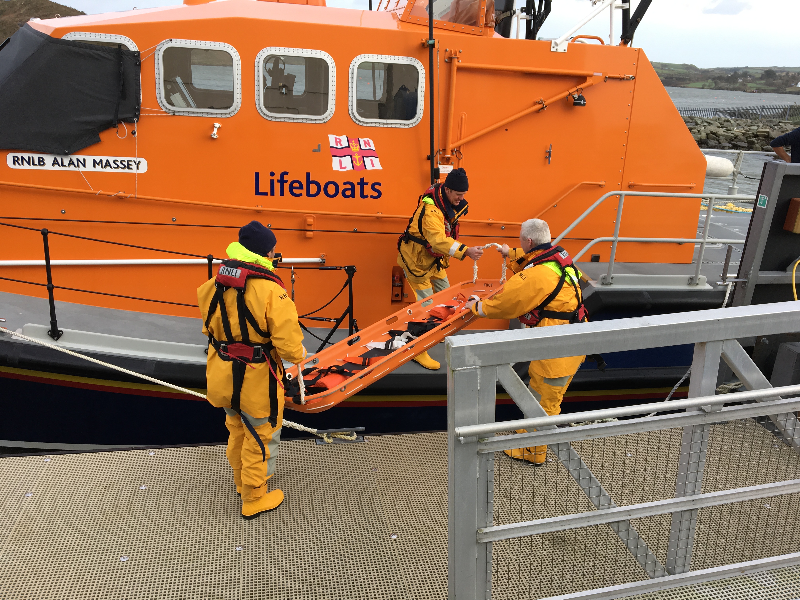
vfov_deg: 48.2
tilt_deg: -19.0
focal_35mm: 29
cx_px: 400
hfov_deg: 61.7
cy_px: 300
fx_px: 670
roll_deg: -3.5
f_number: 2.2
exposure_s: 1/276
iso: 25
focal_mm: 4.15
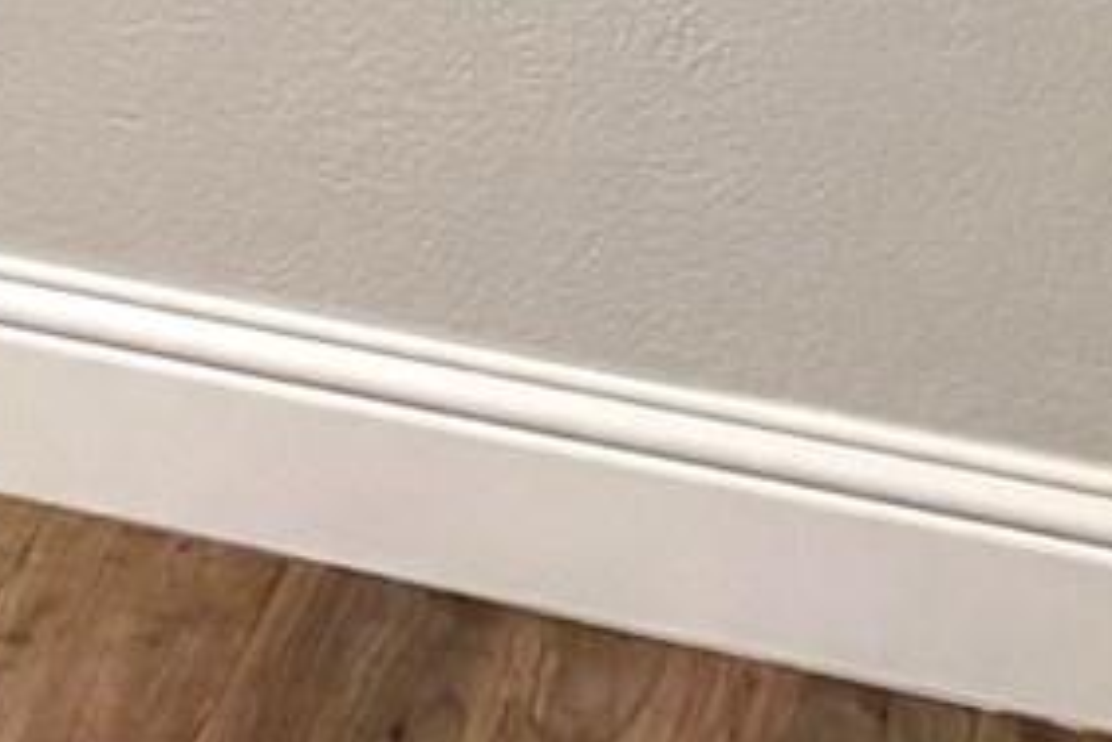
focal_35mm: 181
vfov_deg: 6.6
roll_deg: -0.3
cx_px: -1763
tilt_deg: -1.0
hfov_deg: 9.7
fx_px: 5590
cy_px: -1843
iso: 160
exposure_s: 1/60
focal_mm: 6.76
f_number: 1.78
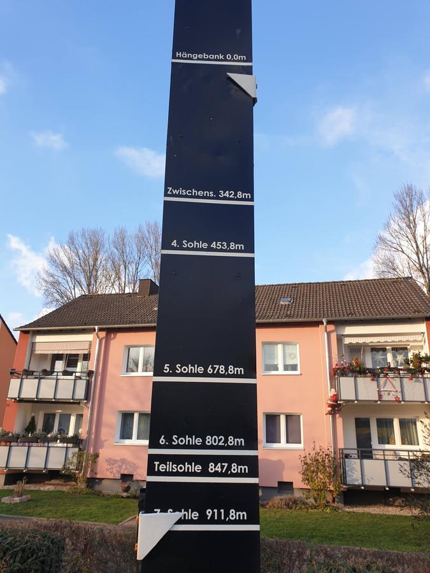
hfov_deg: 53.1
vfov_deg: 67.3
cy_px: 286
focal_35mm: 26
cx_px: 215
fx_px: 431
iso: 50
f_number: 2.4
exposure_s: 1/357
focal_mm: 4.3
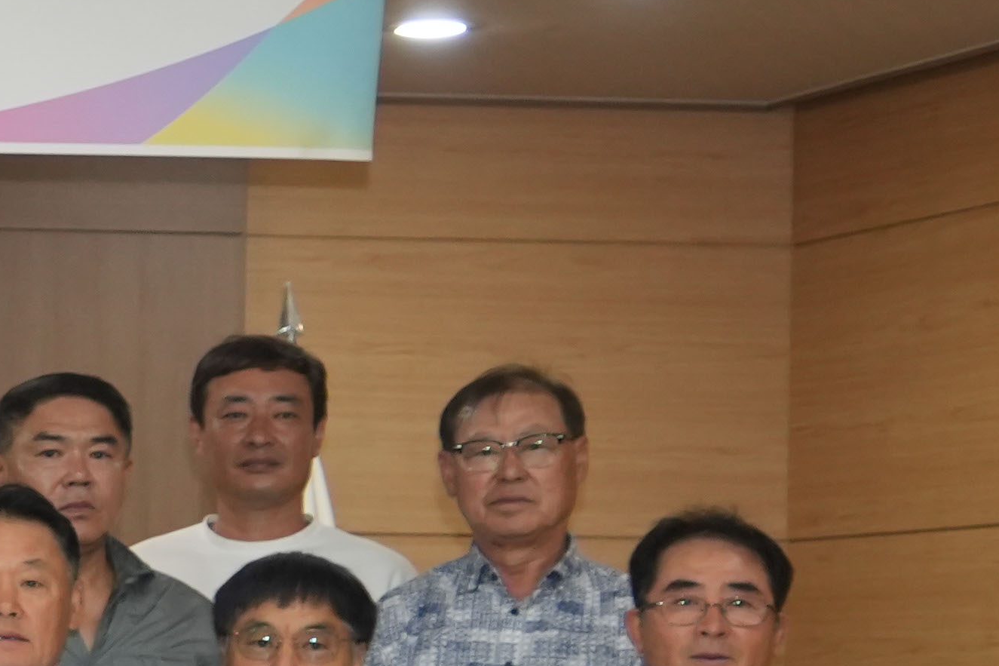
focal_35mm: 164
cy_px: 681
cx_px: -1298
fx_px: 4550
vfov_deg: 8.3
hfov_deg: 10.9
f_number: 4
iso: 1250
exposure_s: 1/125
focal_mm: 31
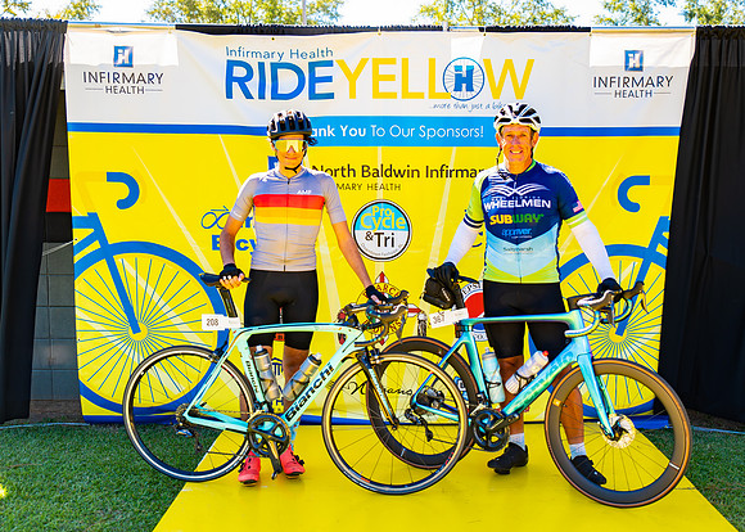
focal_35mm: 42
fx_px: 898
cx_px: 413
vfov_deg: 33.0
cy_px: 270
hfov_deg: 45.0
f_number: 2.8
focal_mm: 36
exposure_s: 1/200
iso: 100
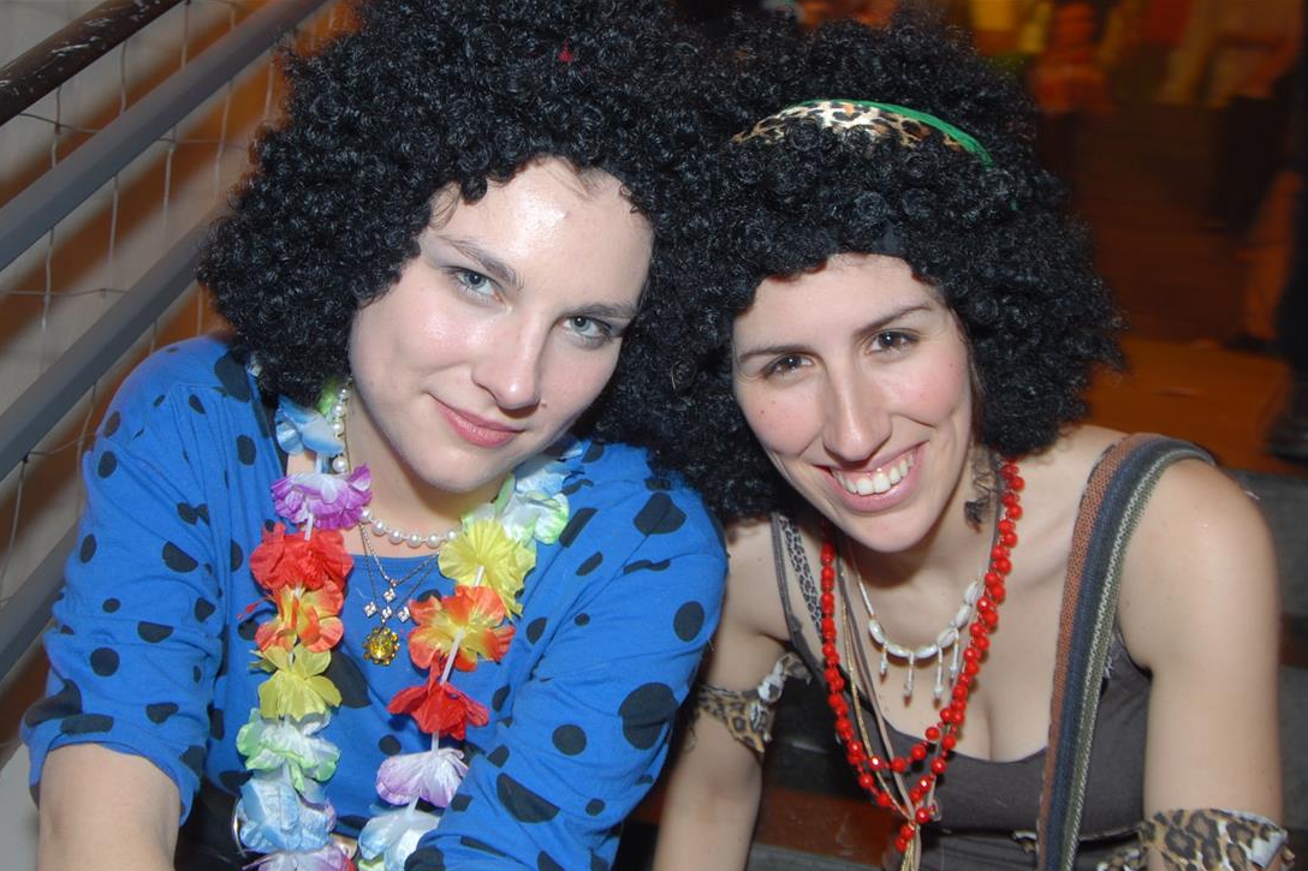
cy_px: 460
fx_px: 1380
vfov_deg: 35.0
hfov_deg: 50.7
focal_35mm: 38
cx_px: 628
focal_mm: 24
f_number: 5.6
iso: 200
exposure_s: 1/5
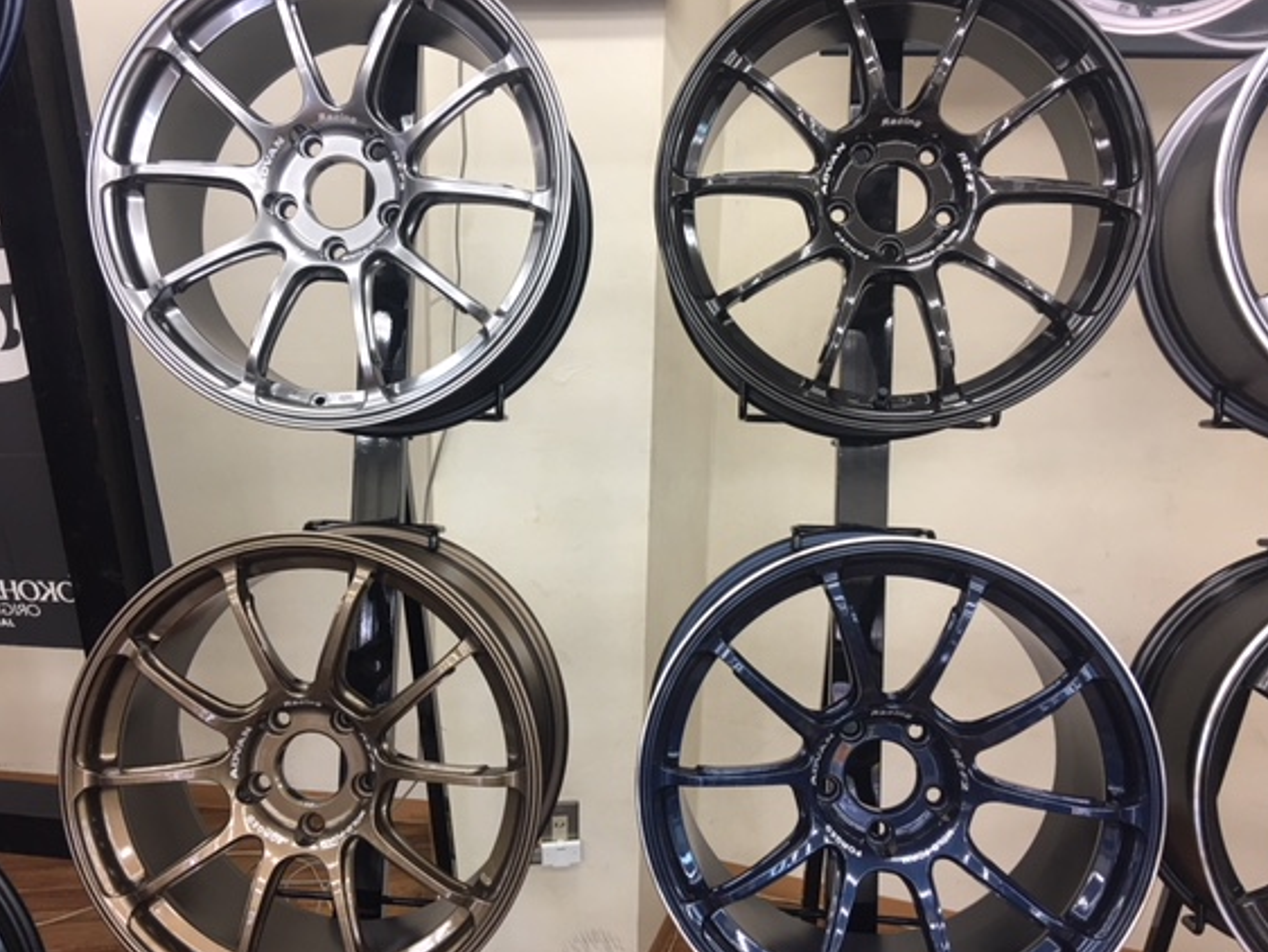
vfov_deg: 43.0
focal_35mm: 33
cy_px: 490
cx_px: 573
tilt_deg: -13.1
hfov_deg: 55.2
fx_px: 1209
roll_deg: -0.3
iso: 32
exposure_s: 1/30
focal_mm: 4.15
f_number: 2.2
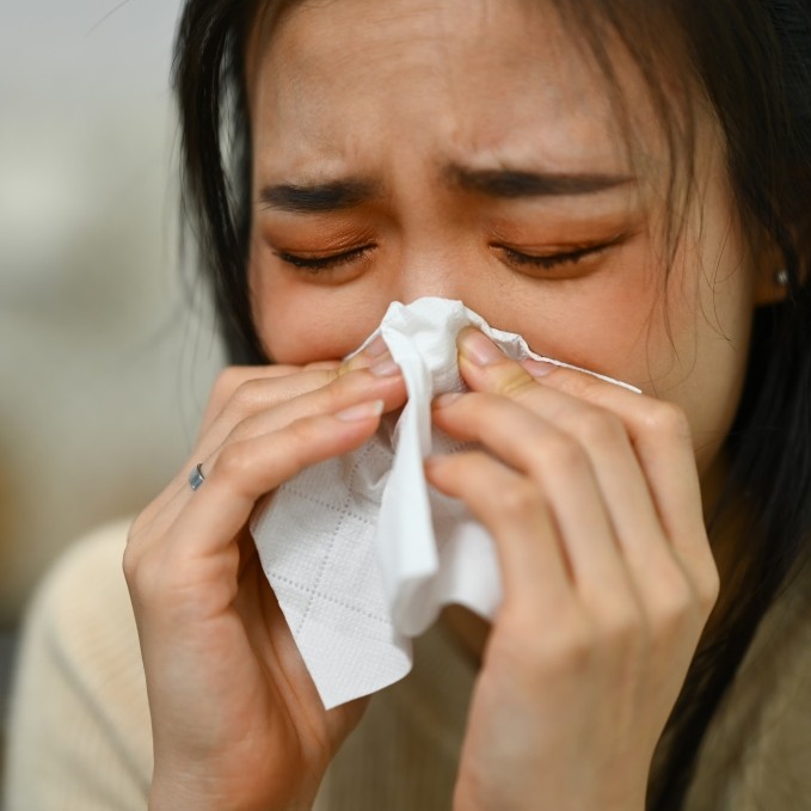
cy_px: 404
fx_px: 2889
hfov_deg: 16.0
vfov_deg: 16.0
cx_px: 354
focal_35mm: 109
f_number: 1.8
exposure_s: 1/250
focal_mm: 85
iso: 400
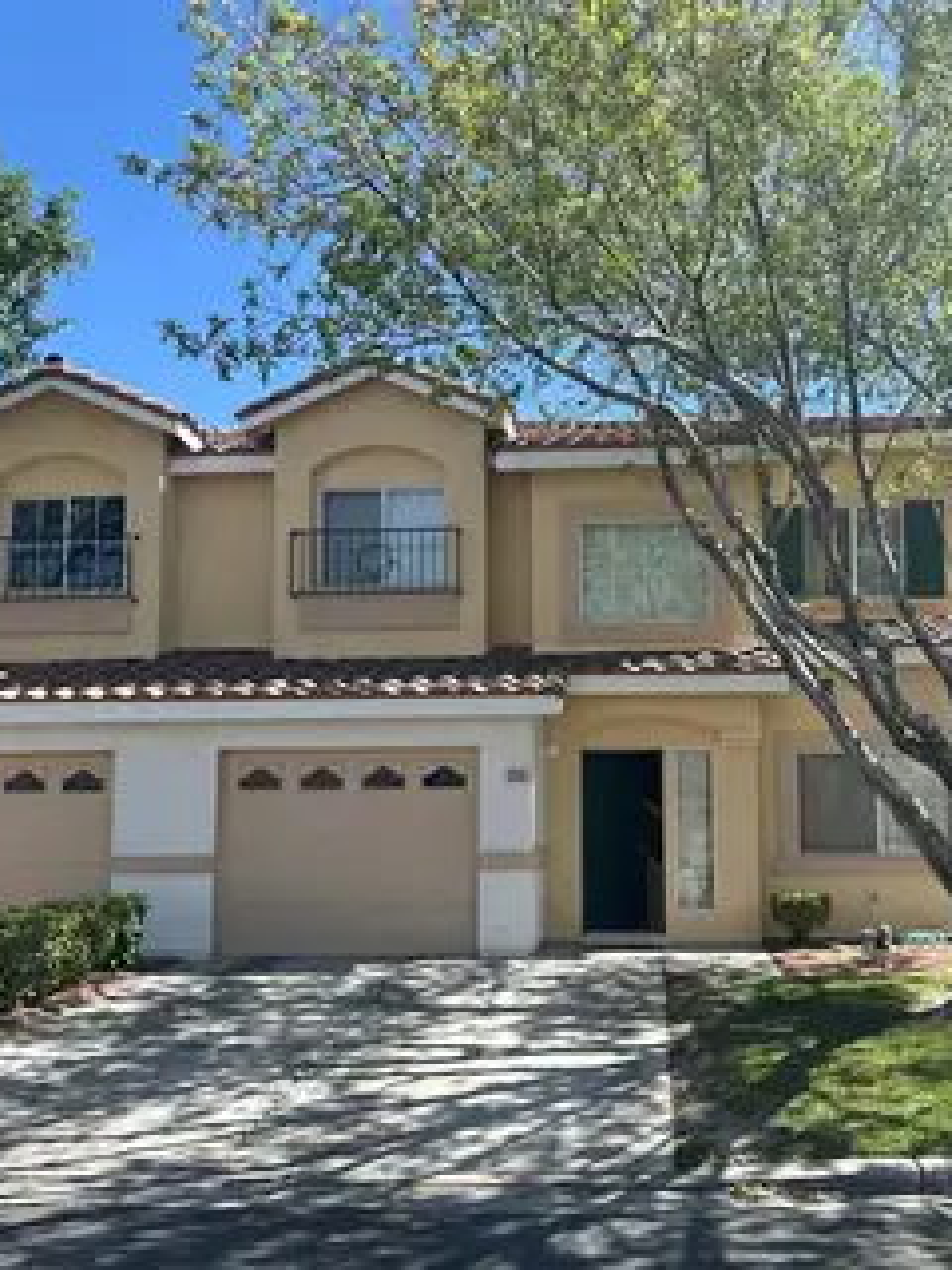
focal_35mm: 30
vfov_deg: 59.7
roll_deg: -0.3
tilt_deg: +7.6
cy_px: 730
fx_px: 1100
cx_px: 563
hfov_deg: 46.6
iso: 80
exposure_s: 1/2203
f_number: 1.78
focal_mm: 6.86
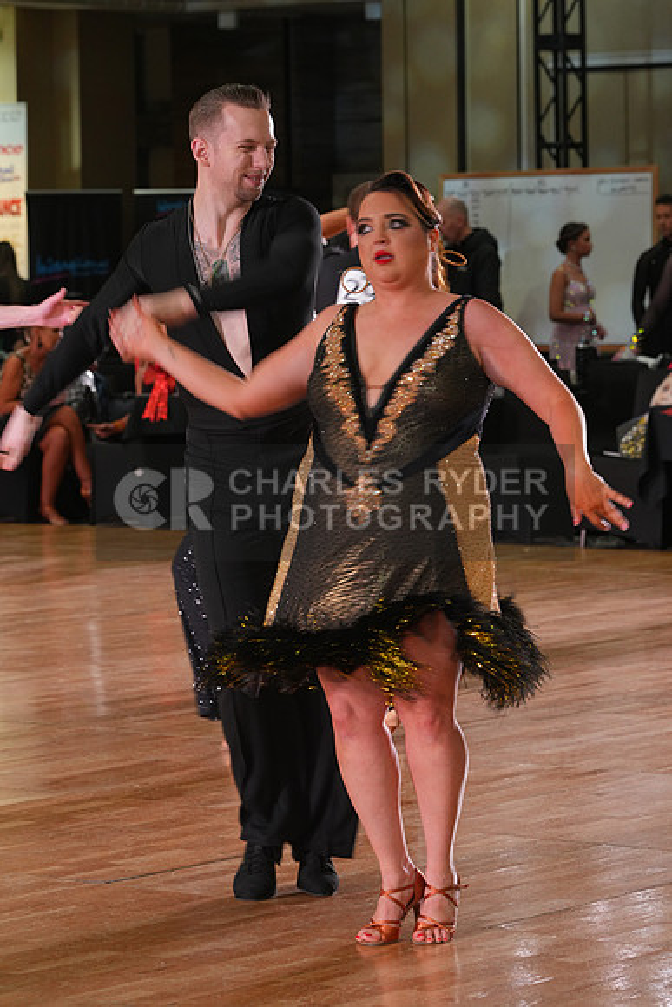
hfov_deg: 10.2
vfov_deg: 15.2
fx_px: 3777
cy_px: 504
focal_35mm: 135
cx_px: 336
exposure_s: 1/60
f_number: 7.1
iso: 1250
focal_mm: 135
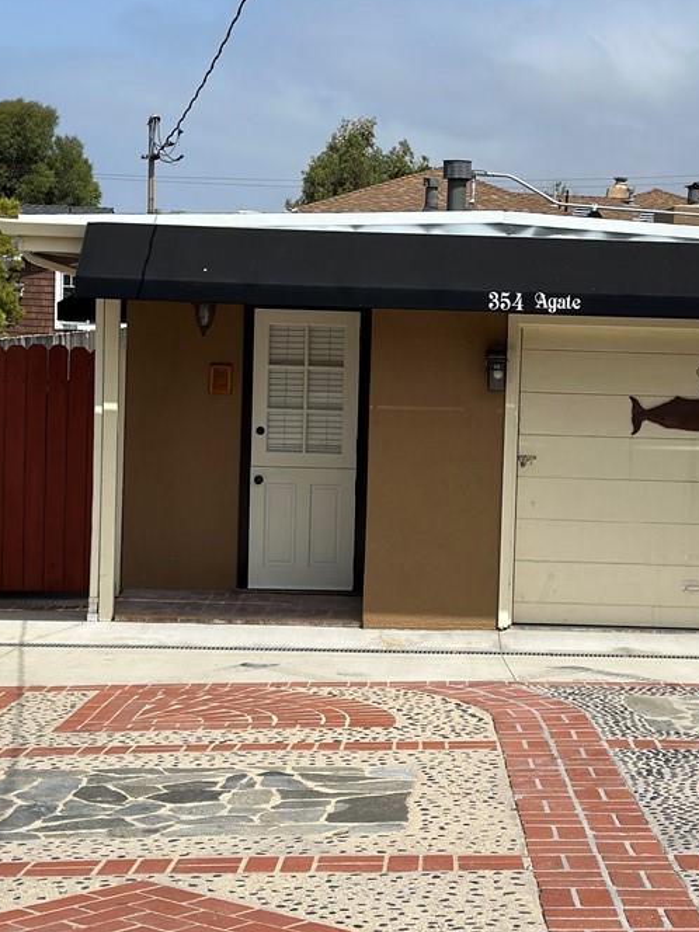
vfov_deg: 26.3
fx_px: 1992
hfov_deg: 19.8
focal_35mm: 74
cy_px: 394
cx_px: 494
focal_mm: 6.86
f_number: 1.78
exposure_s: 1/9804
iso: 100
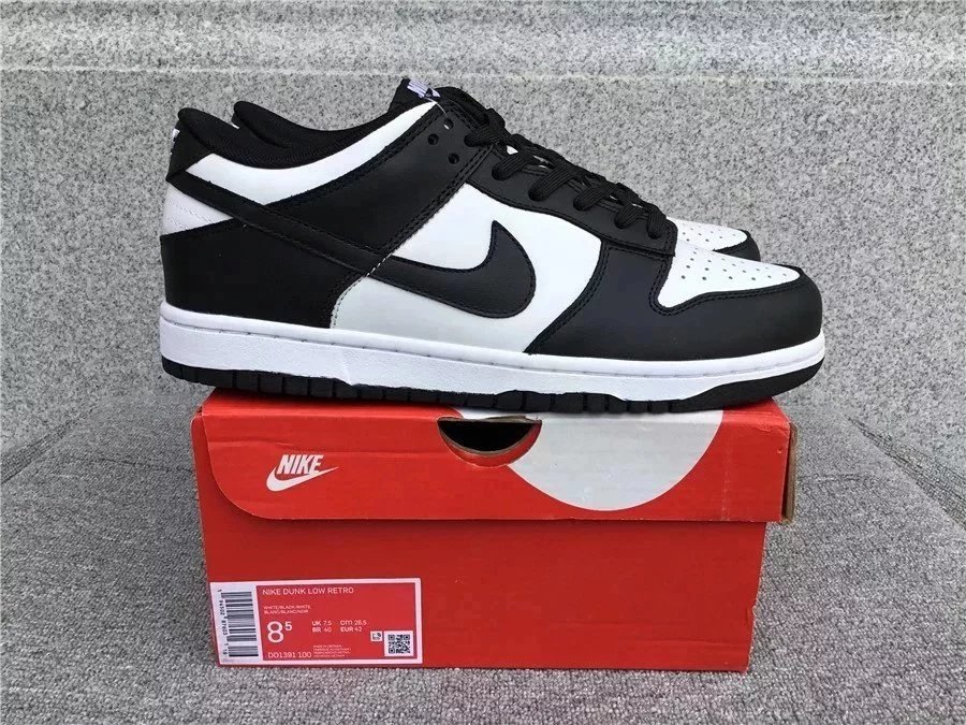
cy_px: 362
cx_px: 483
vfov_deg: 45.4
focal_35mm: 31
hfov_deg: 58.4
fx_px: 865
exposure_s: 1/791
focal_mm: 3.3
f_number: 2.4
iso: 25
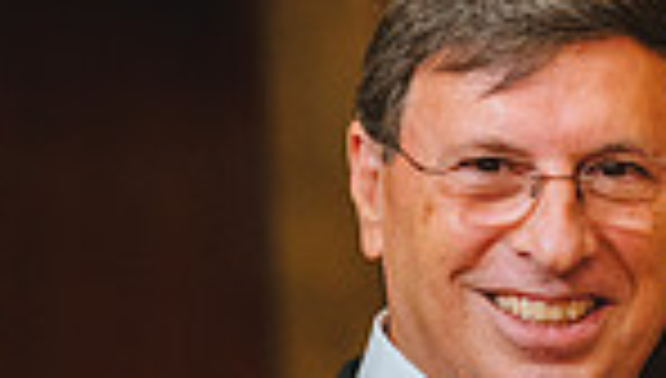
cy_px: 547
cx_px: 918
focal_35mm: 348
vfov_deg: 3.5
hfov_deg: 6.1
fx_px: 6159
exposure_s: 1/160
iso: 2000
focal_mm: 85
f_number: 2.8
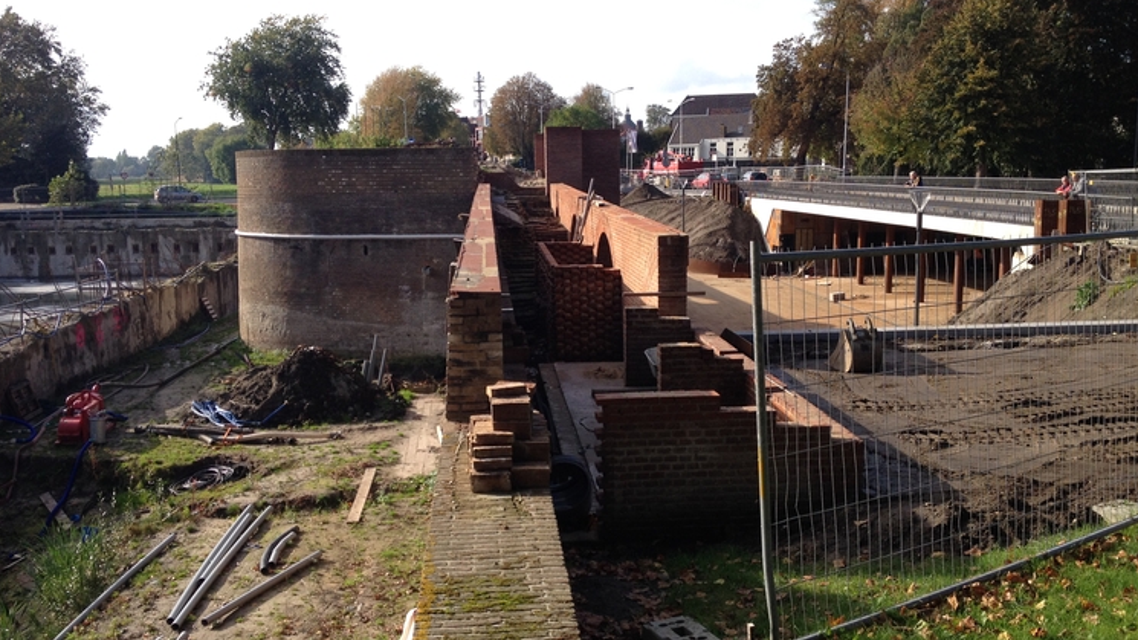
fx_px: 1177
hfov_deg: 51.6
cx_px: 558
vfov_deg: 30.4
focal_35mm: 39
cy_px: 365
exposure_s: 1/789
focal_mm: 4.28
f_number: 2.4
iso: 50
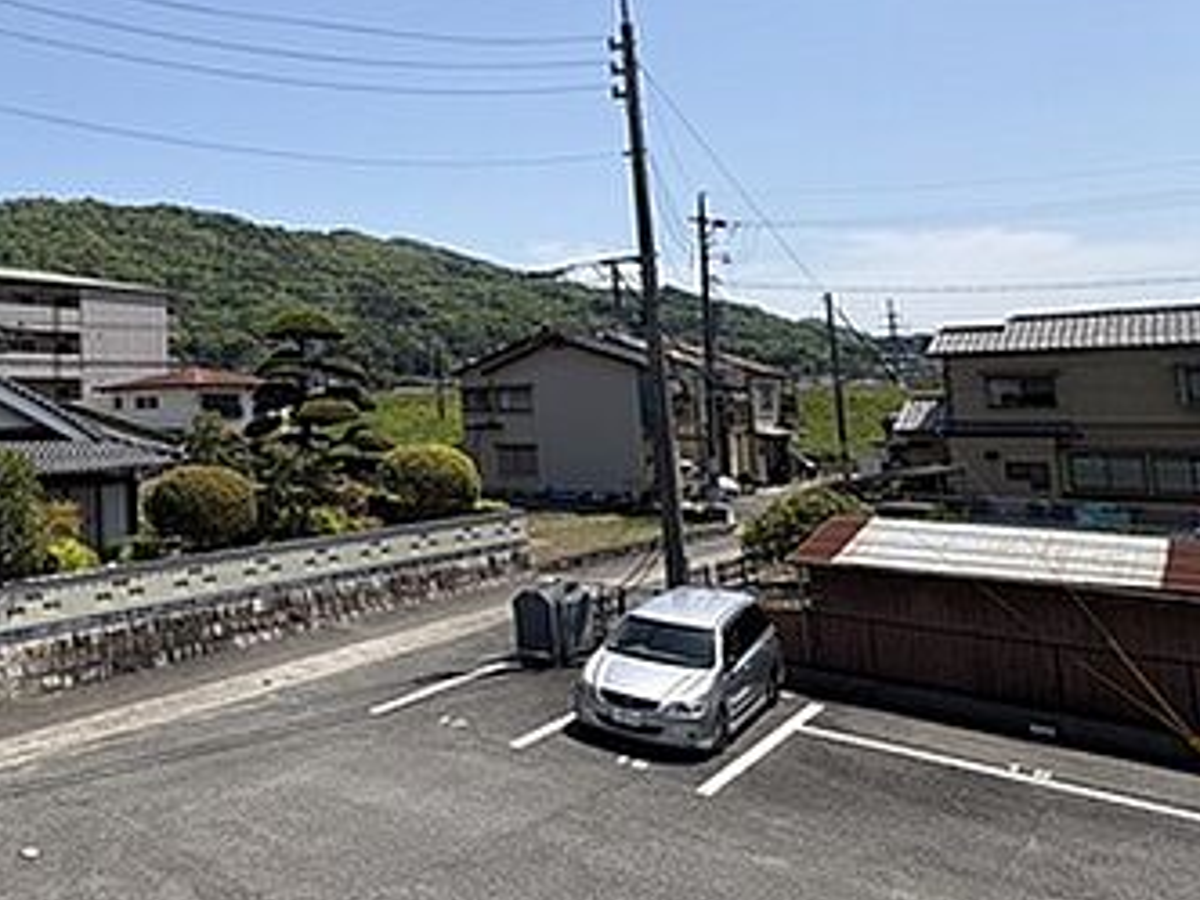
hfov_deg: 53.8
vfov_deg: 50.7
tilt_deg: +5.1
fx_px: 936
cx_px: 47
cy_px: 322
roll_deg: +0.4
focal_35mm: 27
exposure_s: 1/1748
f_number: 2.2
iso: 50
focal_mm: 2.22
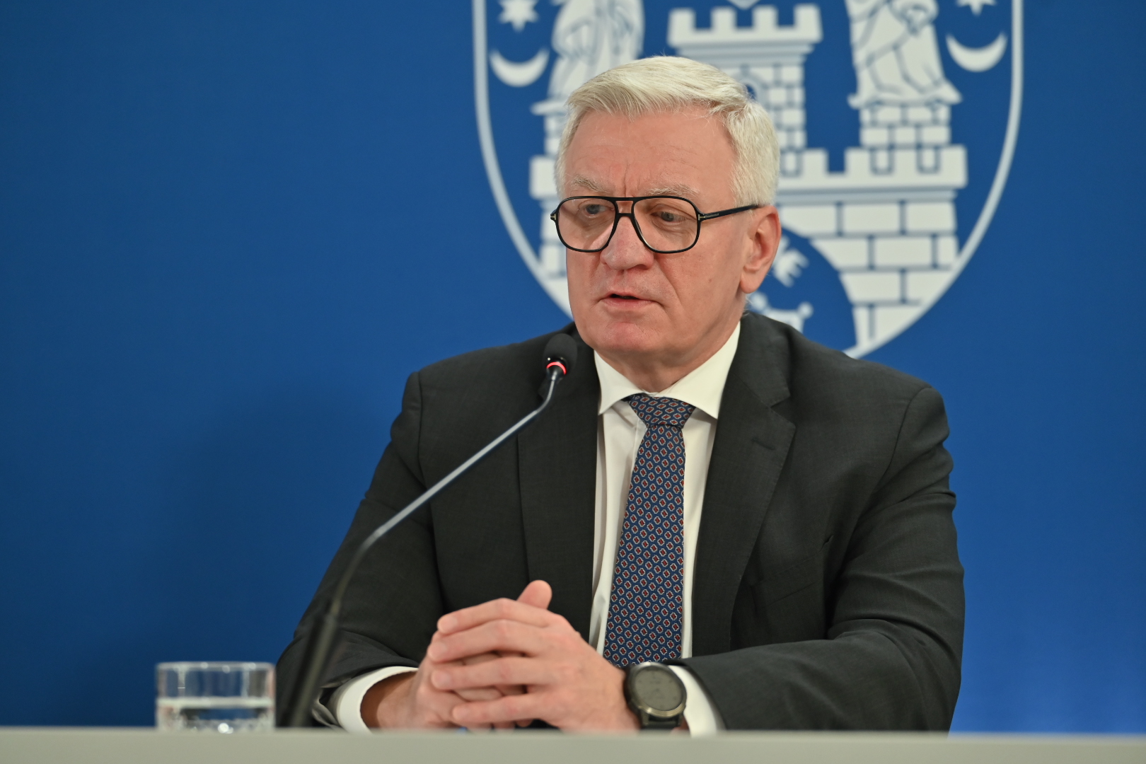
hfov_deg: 19.5
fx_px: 3342
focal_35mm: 105
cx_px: 573
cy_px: 382
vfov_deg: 13.0
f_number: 2.8
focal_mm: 105
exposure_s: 1/200
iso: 900
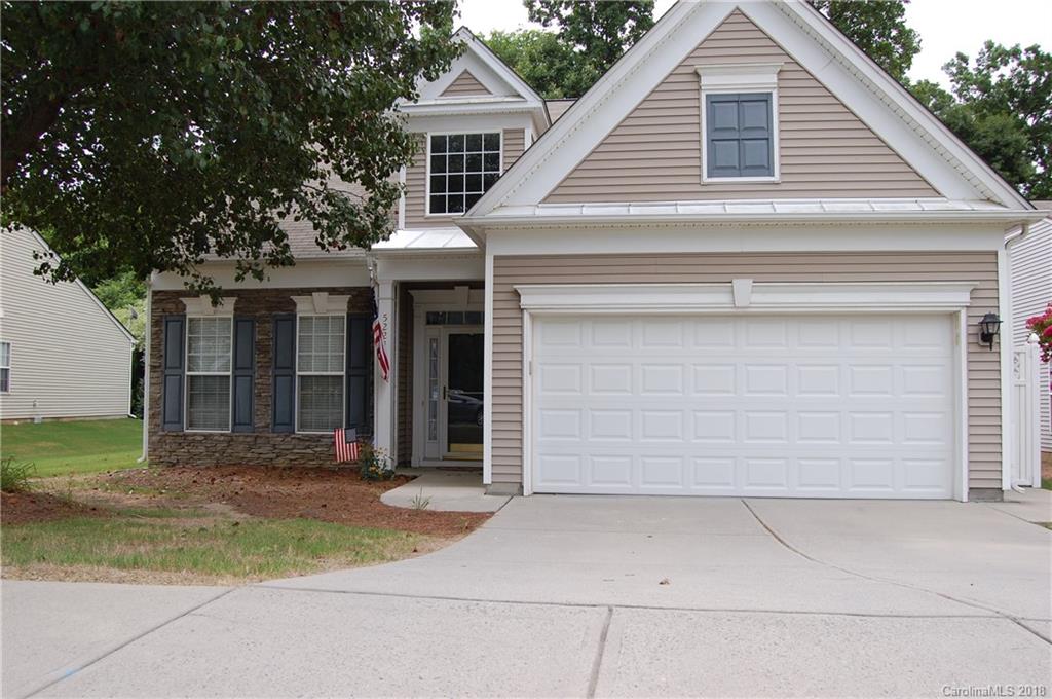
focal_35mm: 27
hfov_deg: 67.4
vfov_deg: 47.8
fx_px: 788
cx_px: 526
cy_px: 350
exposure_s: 1/200
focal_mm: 18
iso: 200
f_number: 7.1
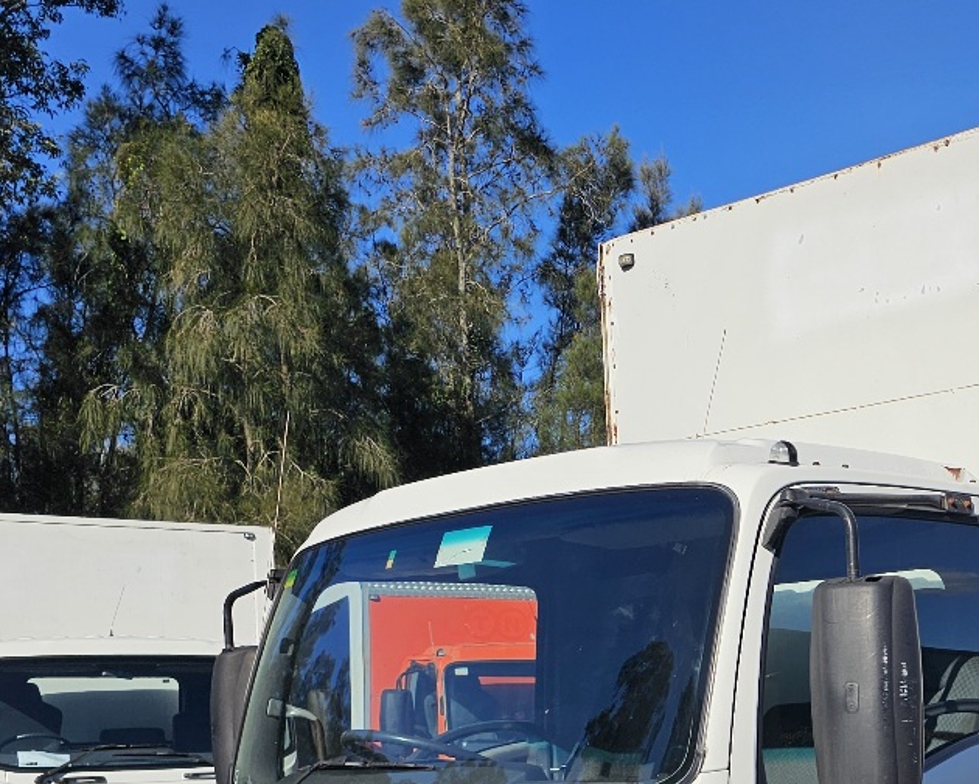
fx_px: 1652
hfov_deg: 30.2
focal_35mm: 57
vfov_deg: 25.3
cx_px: 1030
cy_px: 792
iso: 12
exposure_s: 1/1667
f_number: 1.7
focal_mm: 6.3
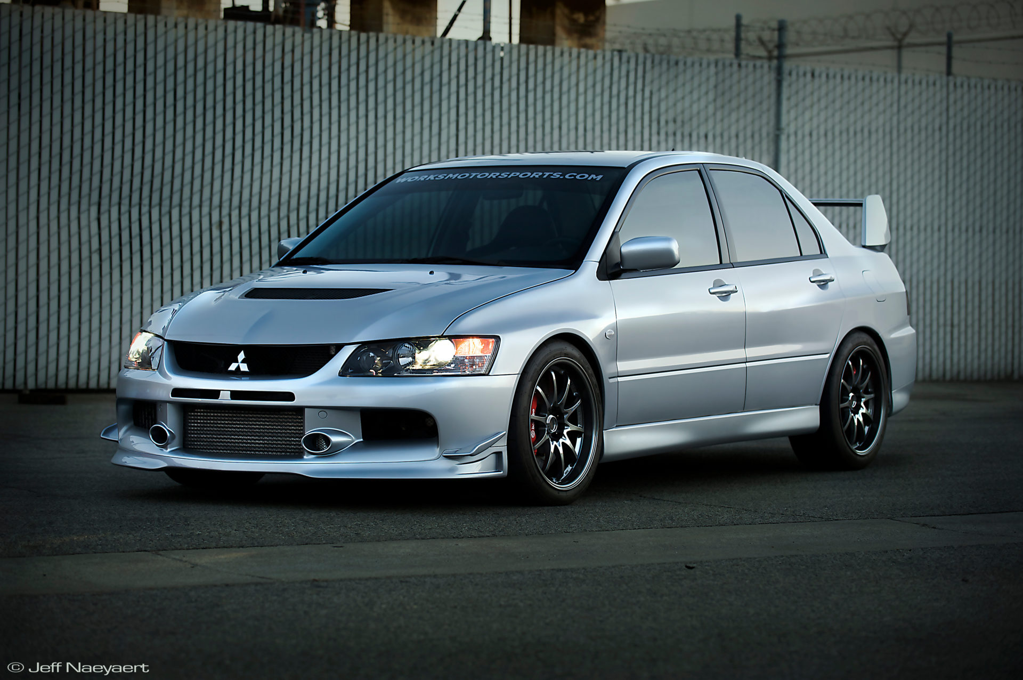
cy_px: 340
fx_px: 2782
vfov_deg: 13.9
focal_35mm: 98
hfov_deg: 20.8
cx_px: 512
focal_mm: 98
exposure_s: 1/60
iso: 250
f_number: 4
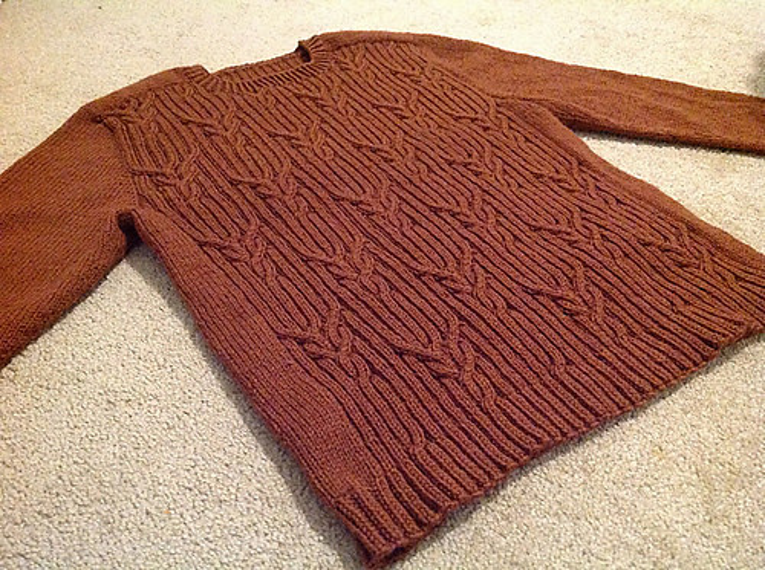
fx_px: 772
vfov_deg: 40.6
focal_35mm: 35
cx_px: 382
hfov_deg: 52.7
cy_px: 285
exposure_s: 1/15
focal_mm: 4.28
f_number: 2.4
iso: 800
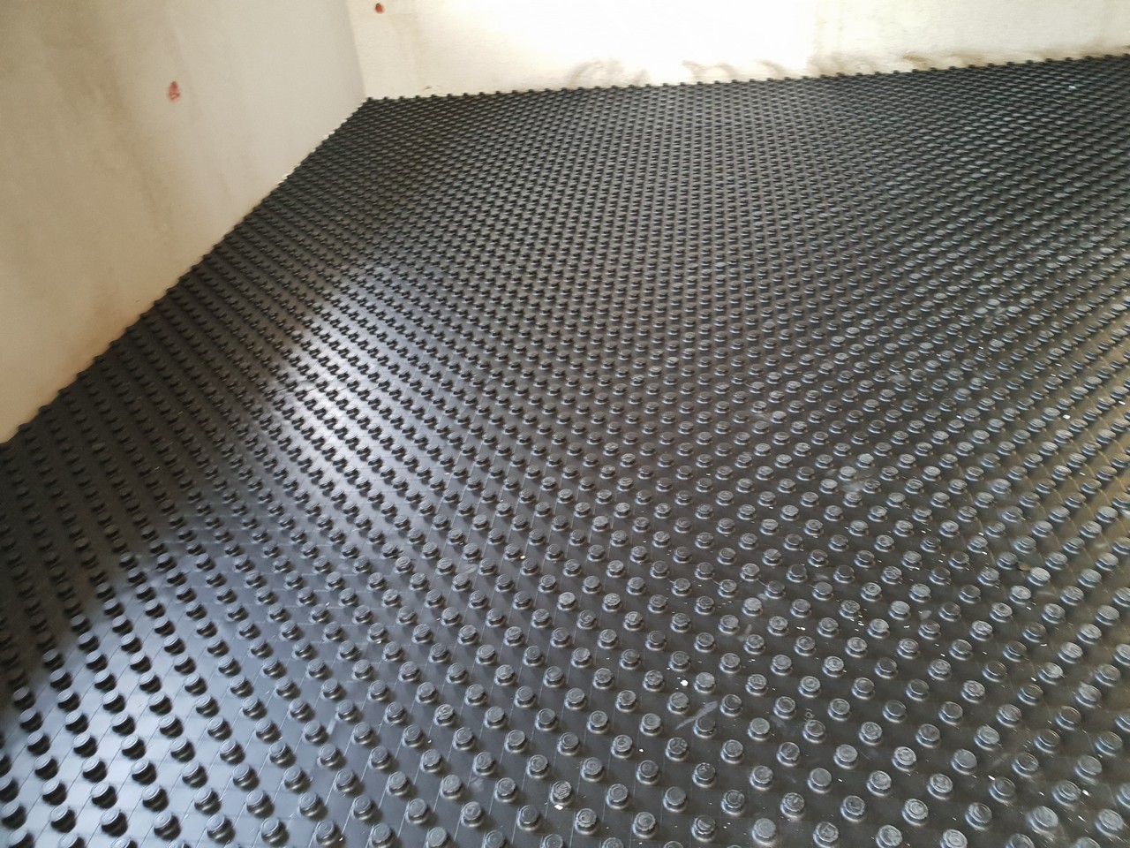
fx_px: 849
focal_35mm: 26
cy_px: 424
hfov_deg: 67.3
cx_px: 565
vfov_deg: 53.1
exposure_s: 1/27
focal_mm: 4.3
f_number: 2.4
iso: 250
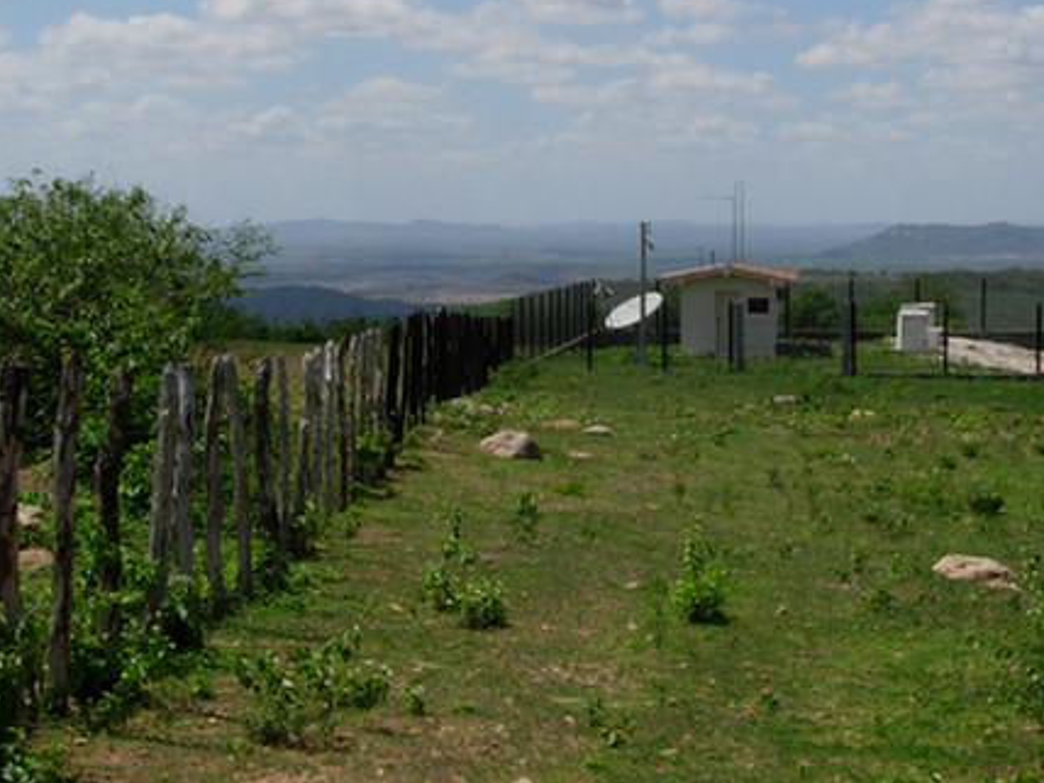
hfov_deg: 27.2
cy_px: 327
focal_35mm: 71
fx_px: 2141
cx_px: 734
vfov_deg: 20.7
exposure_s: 1/1367
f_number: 4.8
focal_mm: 7.8
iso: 64
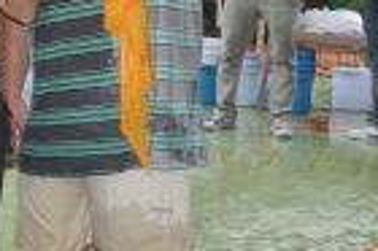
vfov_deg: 8.9
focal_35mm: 153
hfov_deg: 12.0
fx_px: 1605
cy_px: -28
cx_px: -364
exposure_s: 1/200
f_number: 7.1
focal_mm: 22
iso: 200
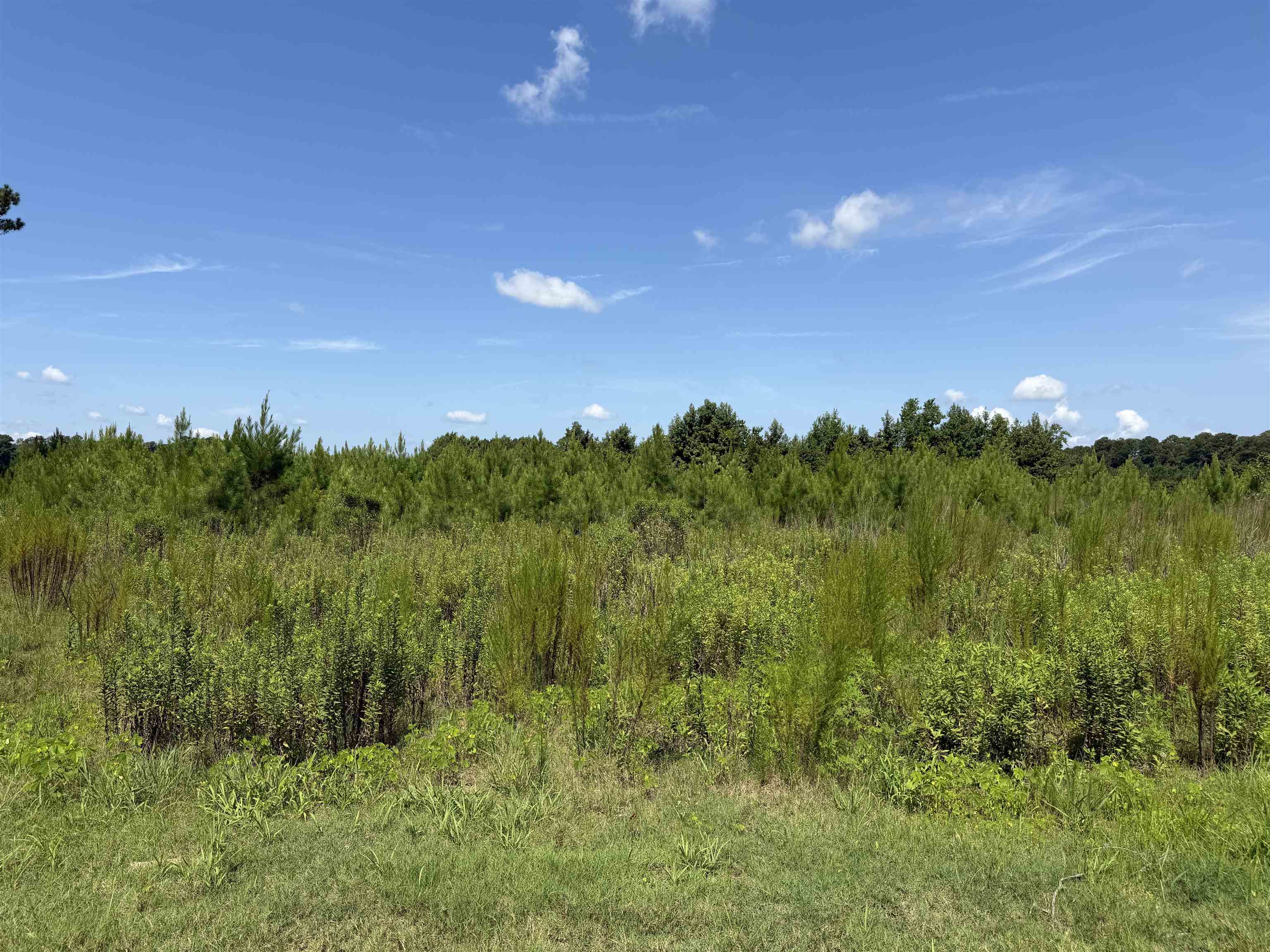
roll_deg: -1.4
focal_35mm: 24
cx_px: 635
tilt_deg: +2.4
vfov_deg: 56.8
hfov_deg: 71.6
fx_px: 881
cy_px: 476
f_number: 1.78
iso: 80
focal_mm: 6.76
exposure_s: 1/4975
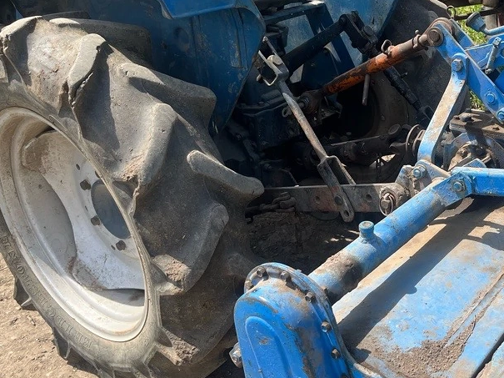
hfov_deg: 42.0
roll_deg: -0.9
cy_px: 199
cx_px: 402
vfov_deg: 33.6
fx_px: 626
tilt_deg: -28.1
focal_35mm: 43
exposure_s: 1/1536
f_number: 1.6
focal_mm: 5.1
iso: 50
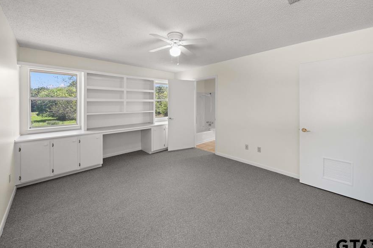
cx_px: 186
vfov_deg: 80.8
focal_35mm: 14
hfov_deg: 104.3
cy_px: 107
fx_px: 145
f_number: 5.6
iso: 400
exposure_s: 1/30
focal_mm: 12
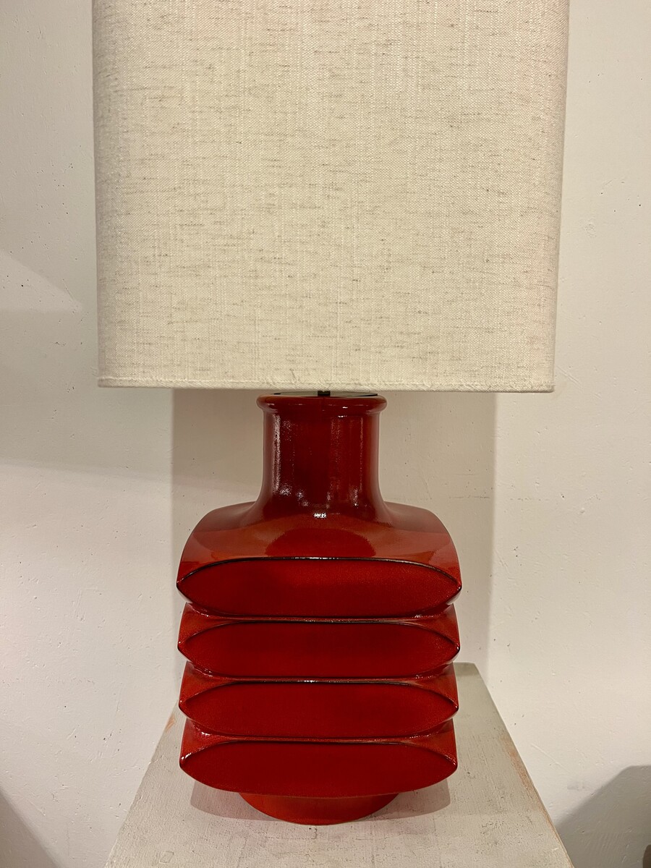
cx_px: 326
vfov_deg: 67.3
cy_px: 434
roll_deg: +1.8
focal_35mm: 26
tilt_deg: -6.2
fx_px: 652
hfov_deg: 53.1
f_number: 1.5
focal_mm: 5.7
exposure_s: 1/50
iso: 100
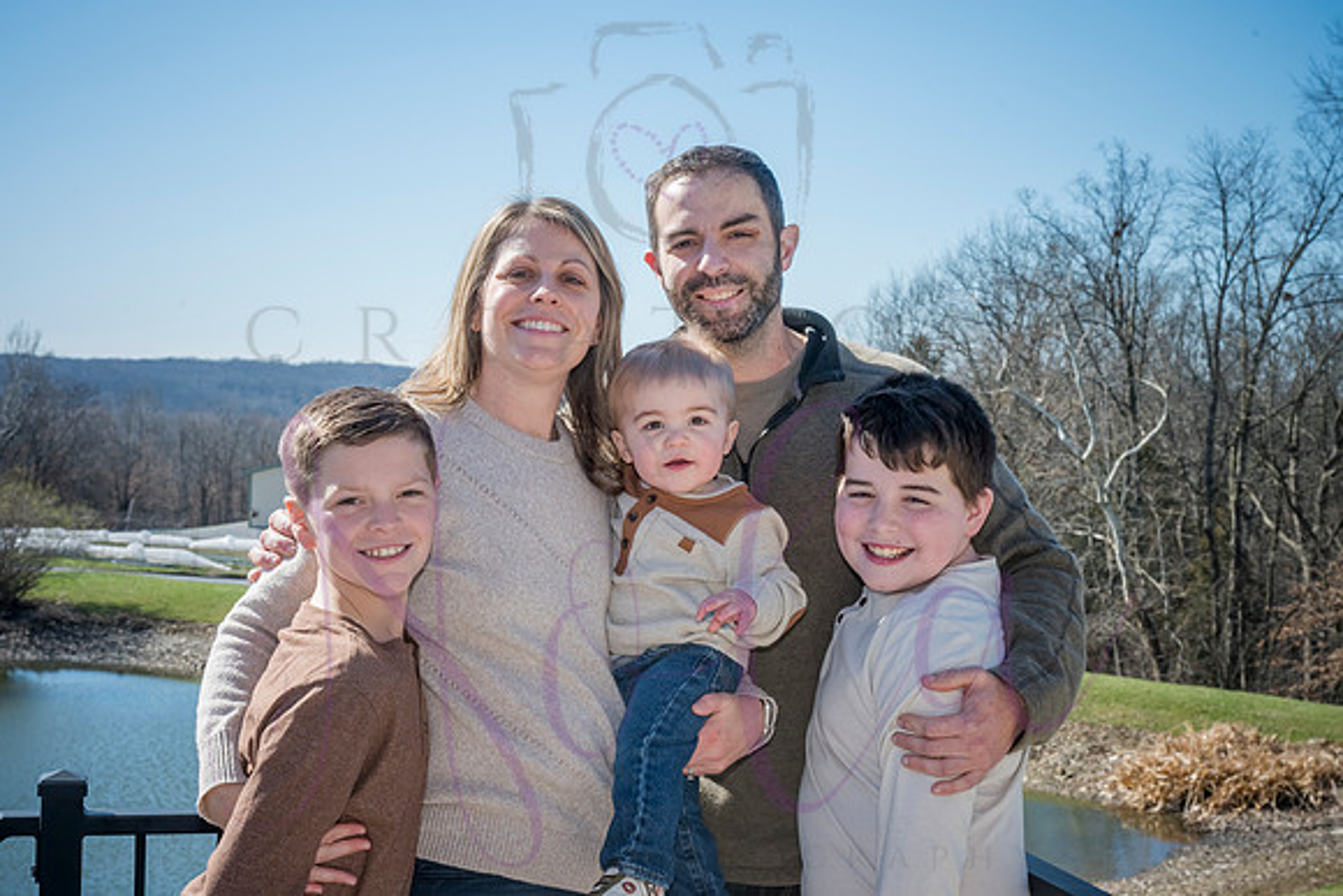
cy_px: 448
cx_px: 672
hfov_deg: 34.5
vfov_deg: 23.4
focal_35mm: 58
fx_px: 2164
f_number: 13
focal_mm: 58
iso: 400
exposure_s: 1/320
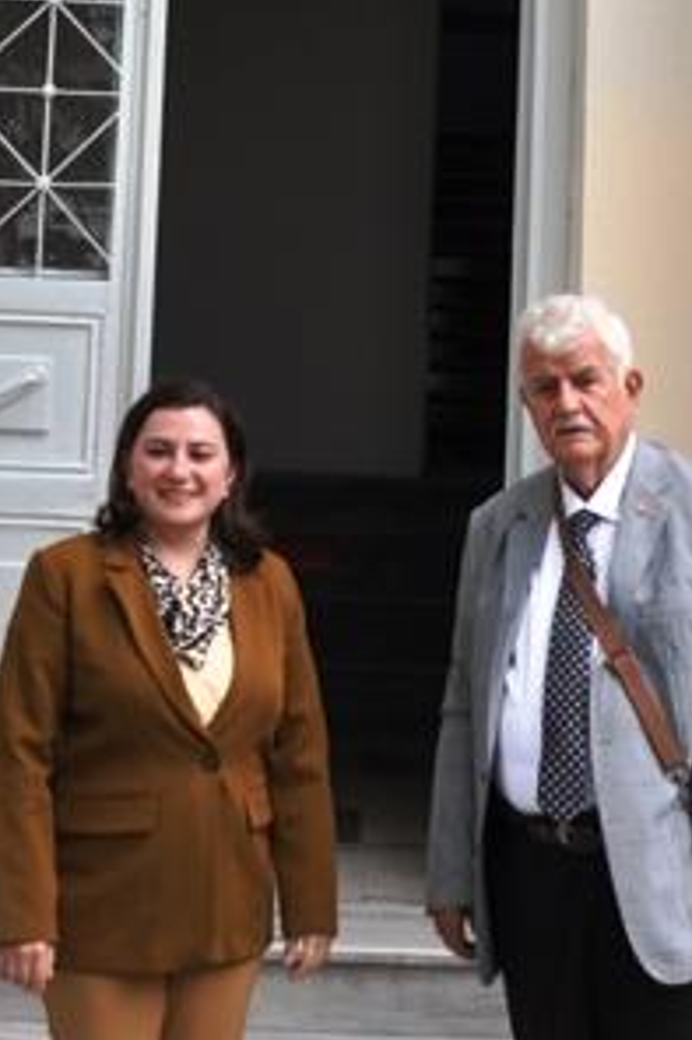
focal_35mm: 81
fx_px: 2338
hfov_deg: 16.8
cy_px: 141
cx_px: 335
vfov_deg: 24.5
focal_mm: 20
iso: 200
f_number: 6.3
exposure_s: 1/160
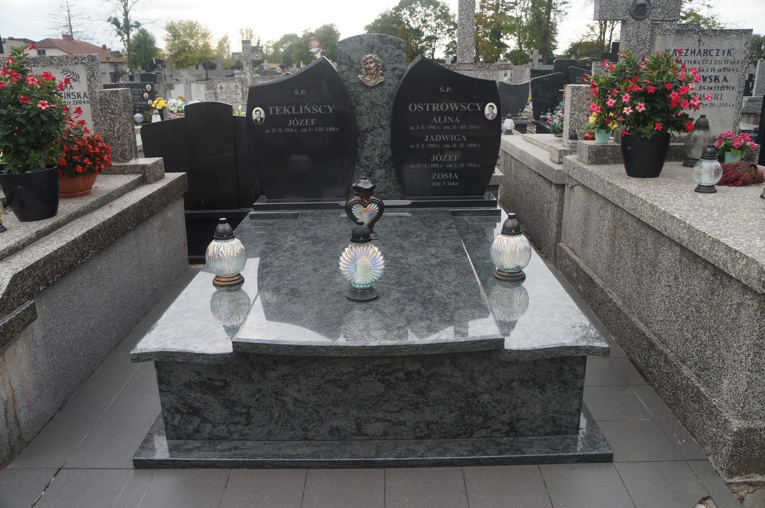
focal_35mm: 28
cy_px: 254
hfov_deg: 64.6
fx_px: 605
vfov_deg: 45.6
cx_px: 382
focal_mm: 19
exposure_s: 1/160
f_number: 4
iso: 320
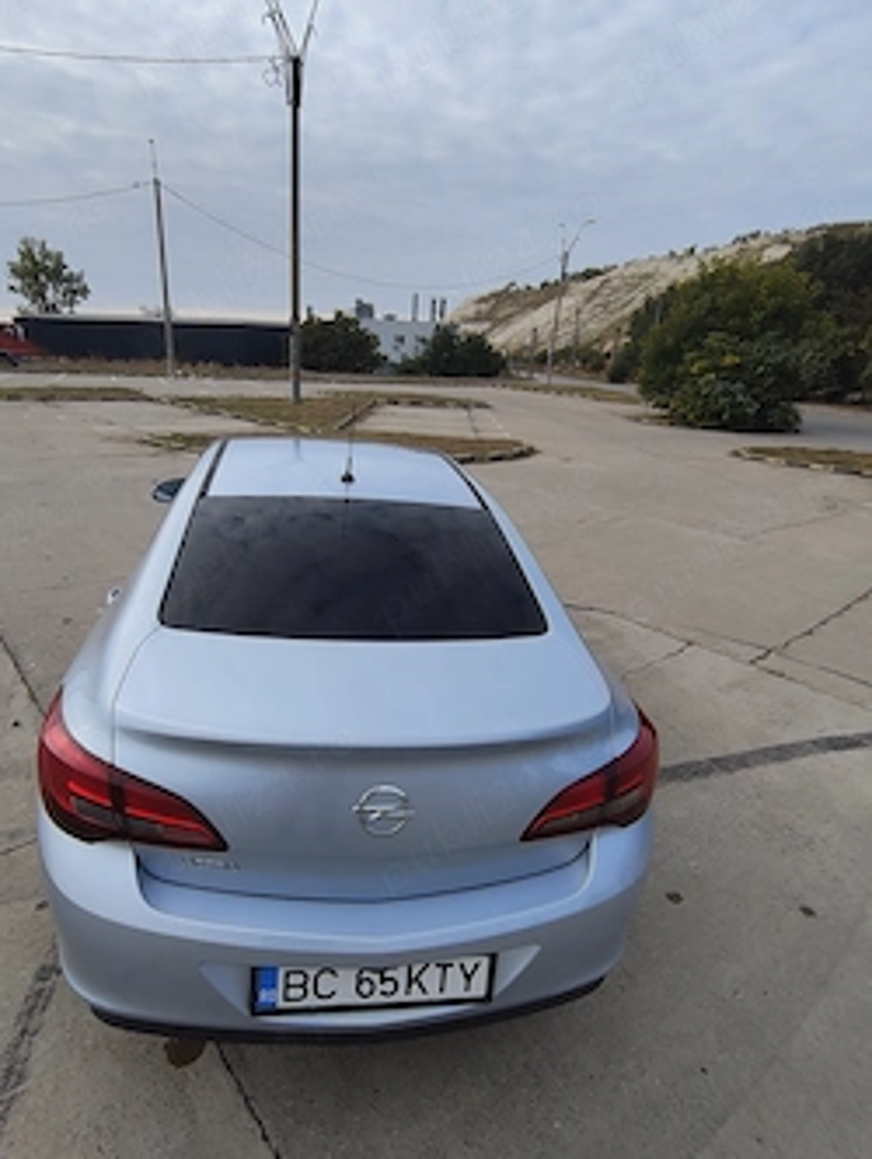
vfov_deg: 87.6
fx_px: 603
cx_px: 366
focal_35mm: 18
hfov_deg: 71.3
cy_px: 599
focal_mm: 1.64
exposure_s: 1/997
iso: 50
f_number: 2.2
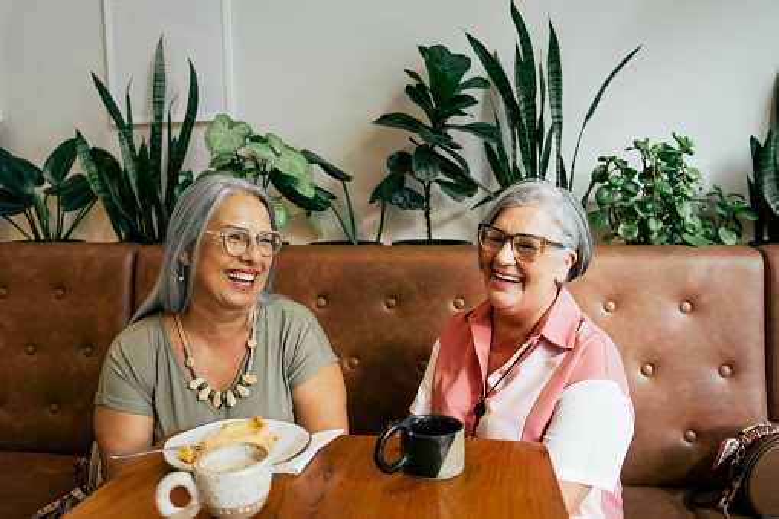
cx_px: 390
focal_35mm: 28
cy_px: 260
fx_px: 606
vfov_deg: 46.4
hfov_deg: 65.5
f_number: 2.8
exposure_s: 1/320
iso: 500
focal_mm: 28
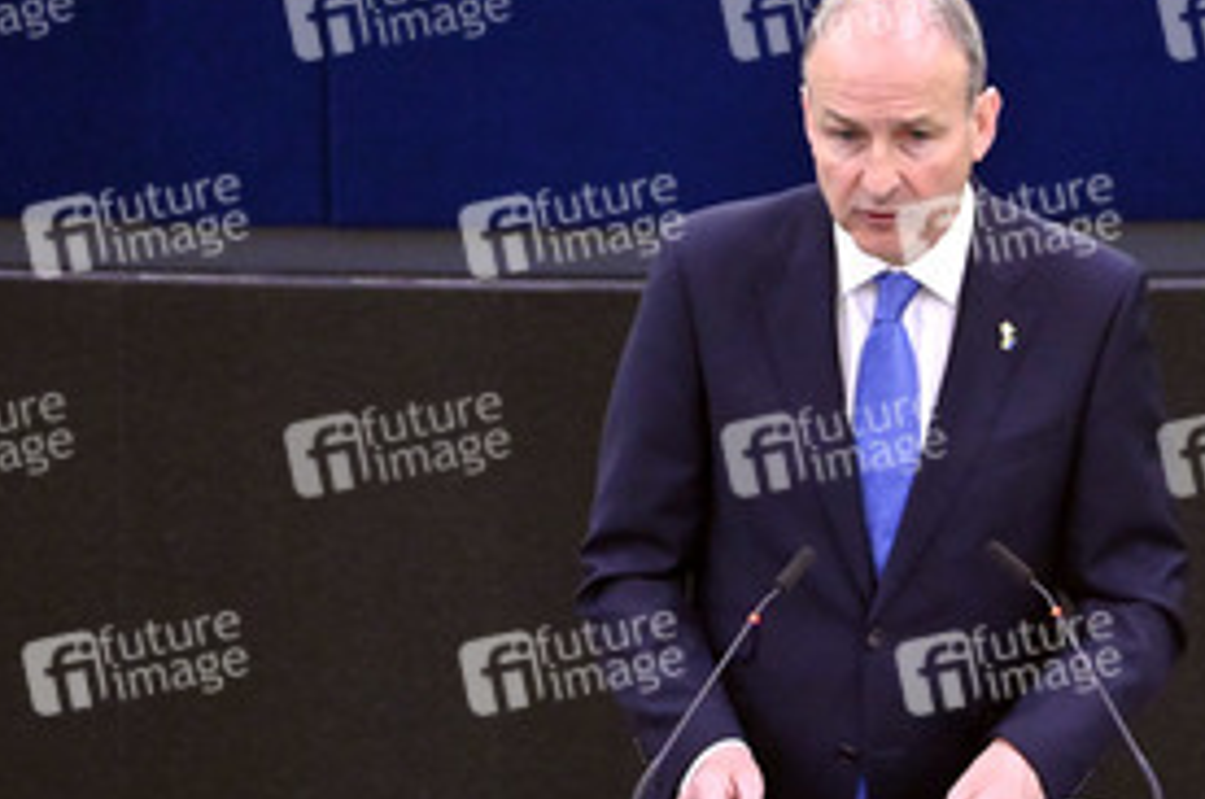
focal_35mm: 818
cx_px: 893
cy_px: 554
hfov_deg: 2.5
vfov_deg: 1.7
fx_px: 27332
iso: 6400
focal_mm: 500
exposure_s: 1/500
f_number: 6
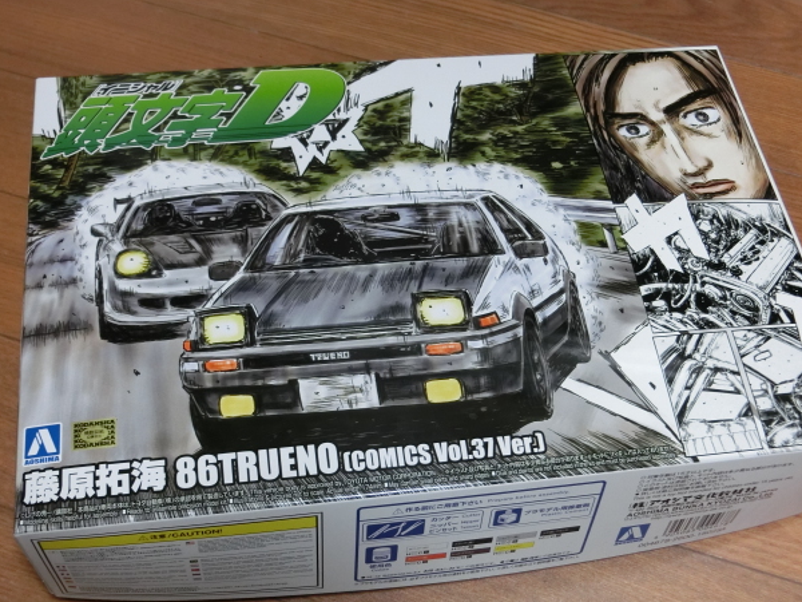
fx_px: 1112
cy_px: 314
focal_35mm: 48
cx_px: 392
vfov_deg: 30.3
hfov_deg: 39.7
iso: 500
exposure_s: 1/15
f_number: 4.4
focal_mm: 8
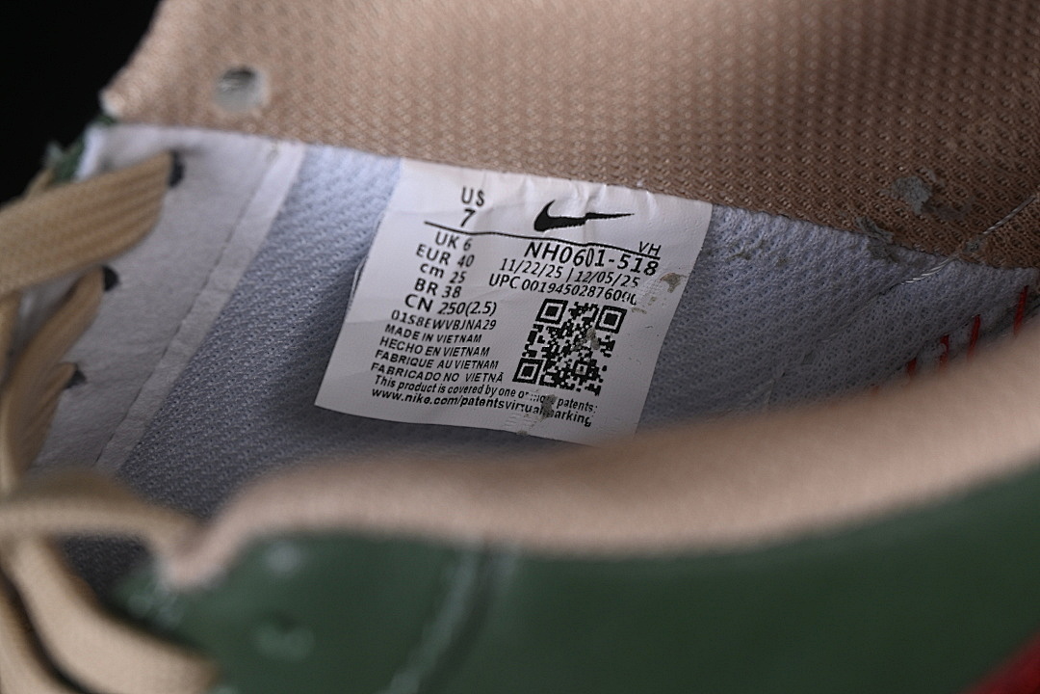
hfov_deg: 27.0
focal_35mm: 75
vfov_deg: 18.2
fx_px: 2166
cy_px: 347
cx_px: 520
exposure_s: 1/80
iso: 160
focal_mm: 50
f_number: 7.1
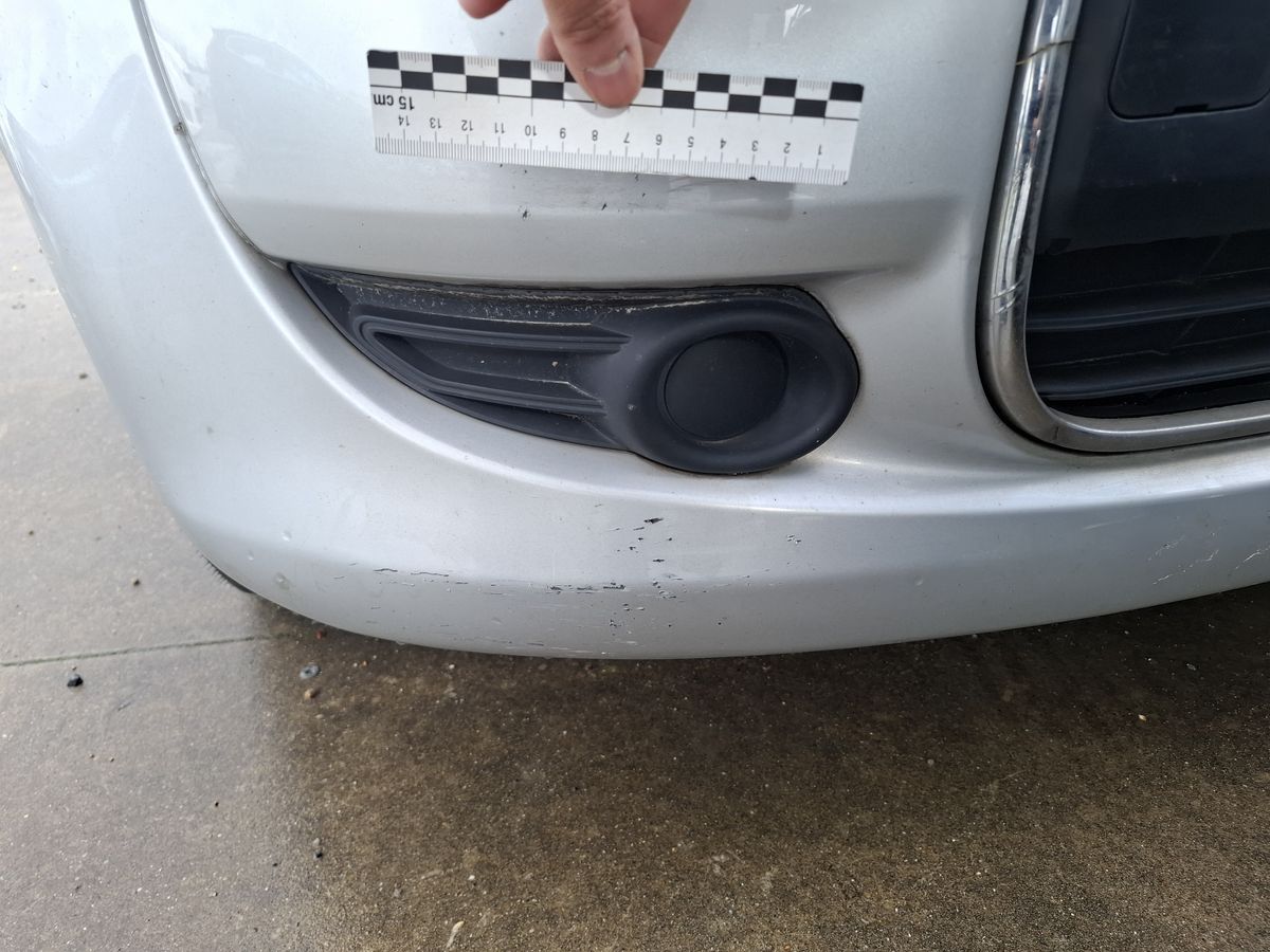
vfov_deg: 58.9
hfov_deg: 73.9
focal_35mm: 23
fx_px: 844
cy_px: 476
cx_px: 635
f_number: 1.8
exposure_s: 1/187
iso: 50
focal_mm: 5.54
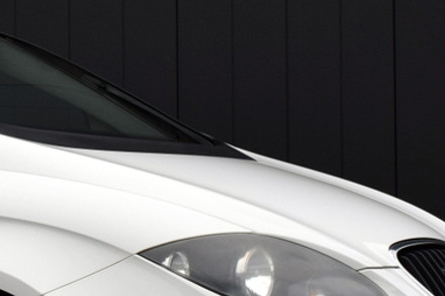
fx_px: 1700
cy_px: 171
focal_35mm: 138
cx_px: -124
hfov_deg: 14.3
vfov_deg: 10.0
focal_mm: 29
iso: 200
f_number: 9
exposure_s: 1/320
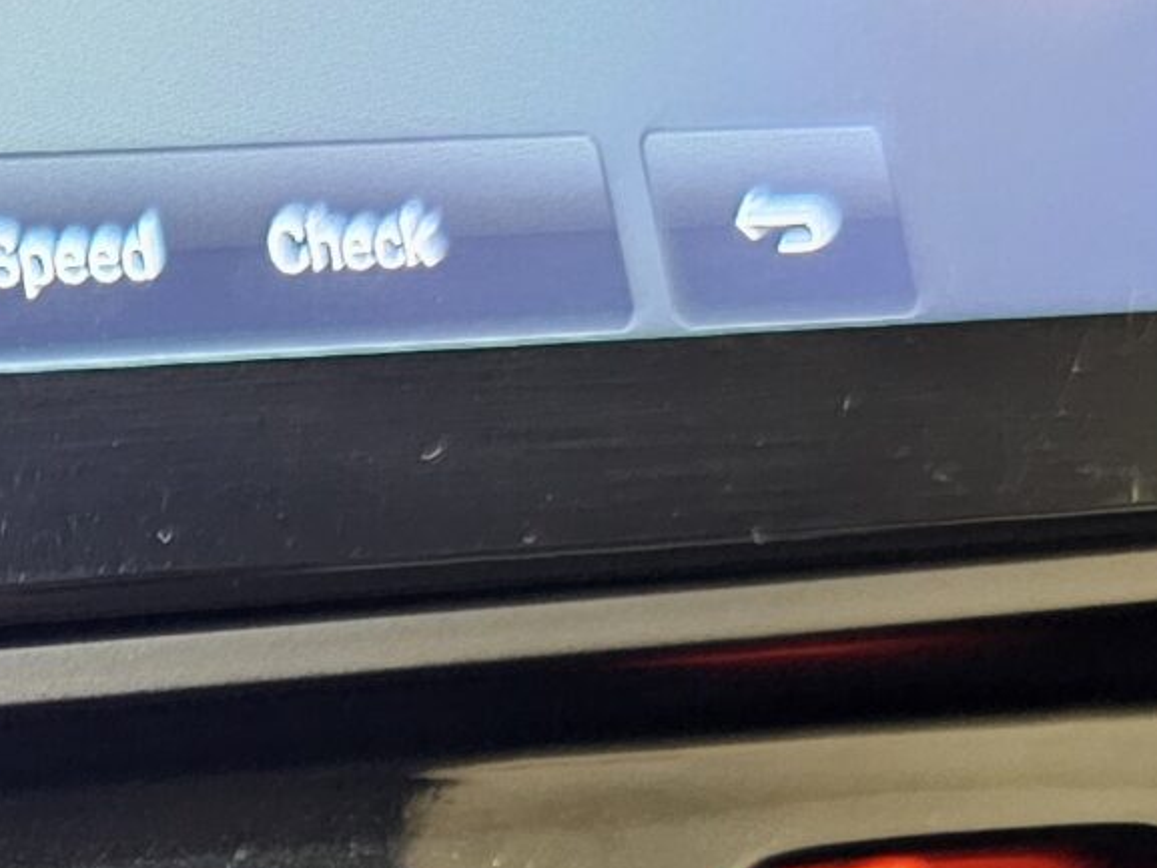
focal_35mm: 102
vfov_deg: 13.3
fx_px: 3410
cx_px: -321
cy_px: 1475
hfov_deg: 18.1
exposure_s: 1/24
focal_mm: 6.3
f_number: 1.7
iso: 1000
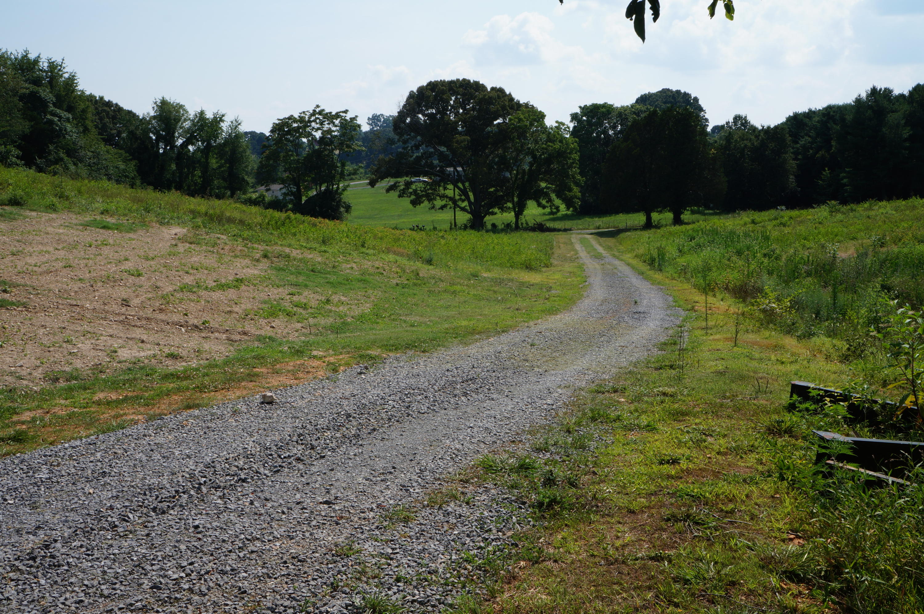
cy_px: 307
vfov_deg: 35.4
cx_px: 462
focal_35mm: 38
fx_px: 962
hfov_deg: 51.3
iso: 100
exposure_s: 1/100
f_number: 16
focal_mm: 25
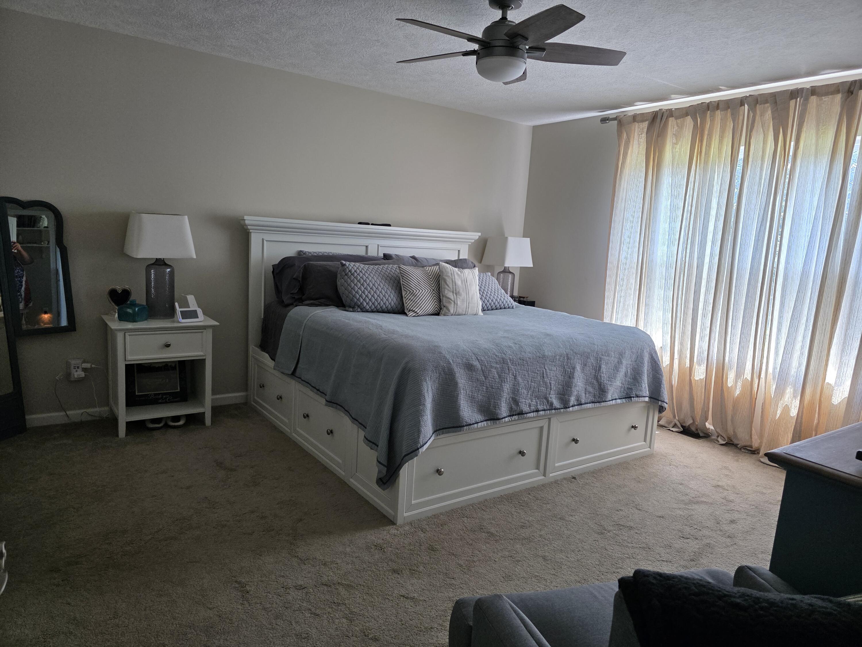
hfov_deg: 73.9
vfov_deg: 58.9
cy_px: 324
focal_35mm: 23
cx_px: 431
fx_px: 573
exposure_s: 1/120
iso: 160
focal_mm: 6.3
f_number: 1.7
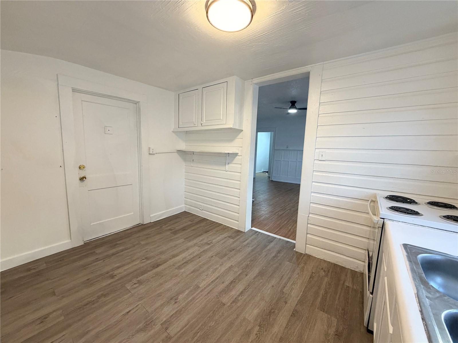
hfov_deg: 102.1
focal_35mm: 14
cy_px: 172
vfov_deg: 85.7
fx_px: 185
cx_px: 229
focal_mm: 2.22
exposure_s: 1/120
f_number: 2.2
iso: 320
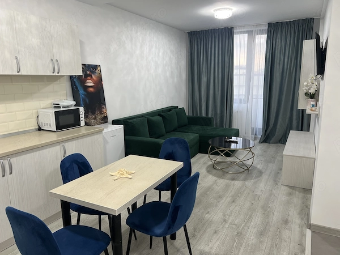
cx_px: 170
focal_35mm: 26
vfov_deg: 53.1
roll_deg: +0.3
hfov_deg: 67.3
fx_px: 255
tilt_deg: -11.3
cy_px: 128
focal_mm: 5.7
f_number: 1.5
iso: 125
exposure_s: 1/50
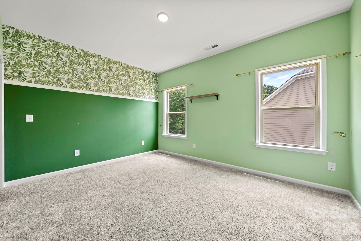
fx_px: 130
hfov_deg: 108.3
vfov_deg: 85.4
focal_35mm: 13
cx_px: 180
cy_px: 120
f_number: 10
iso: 200
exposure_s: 1/1.67
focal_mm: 13
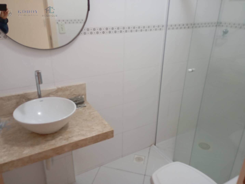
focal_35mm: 28
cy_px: 92
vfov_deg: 49.9
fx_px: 198
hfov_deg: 63.4
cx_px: 122
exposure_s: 1/30
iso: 921
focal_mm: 4.27
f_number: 1.8
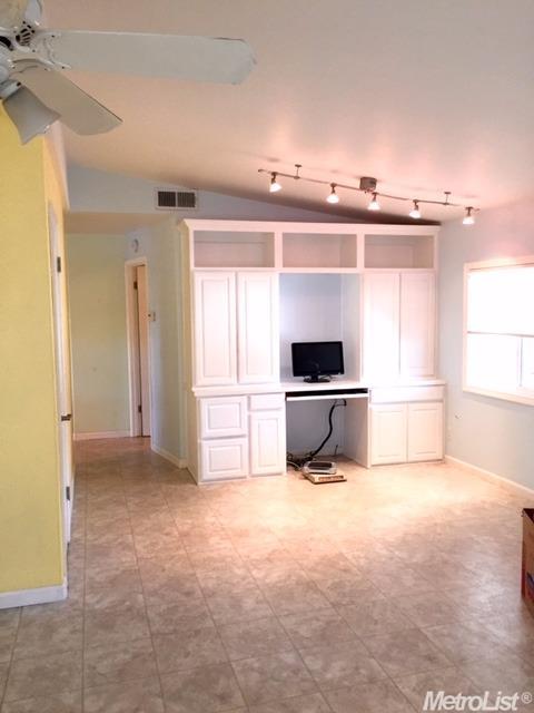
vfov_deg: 61.7
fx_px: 596
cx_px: 267
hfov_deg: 48.2
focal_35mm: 29
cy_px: 356
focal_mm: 4.15
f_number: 2.2
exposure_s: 1/30
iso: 50
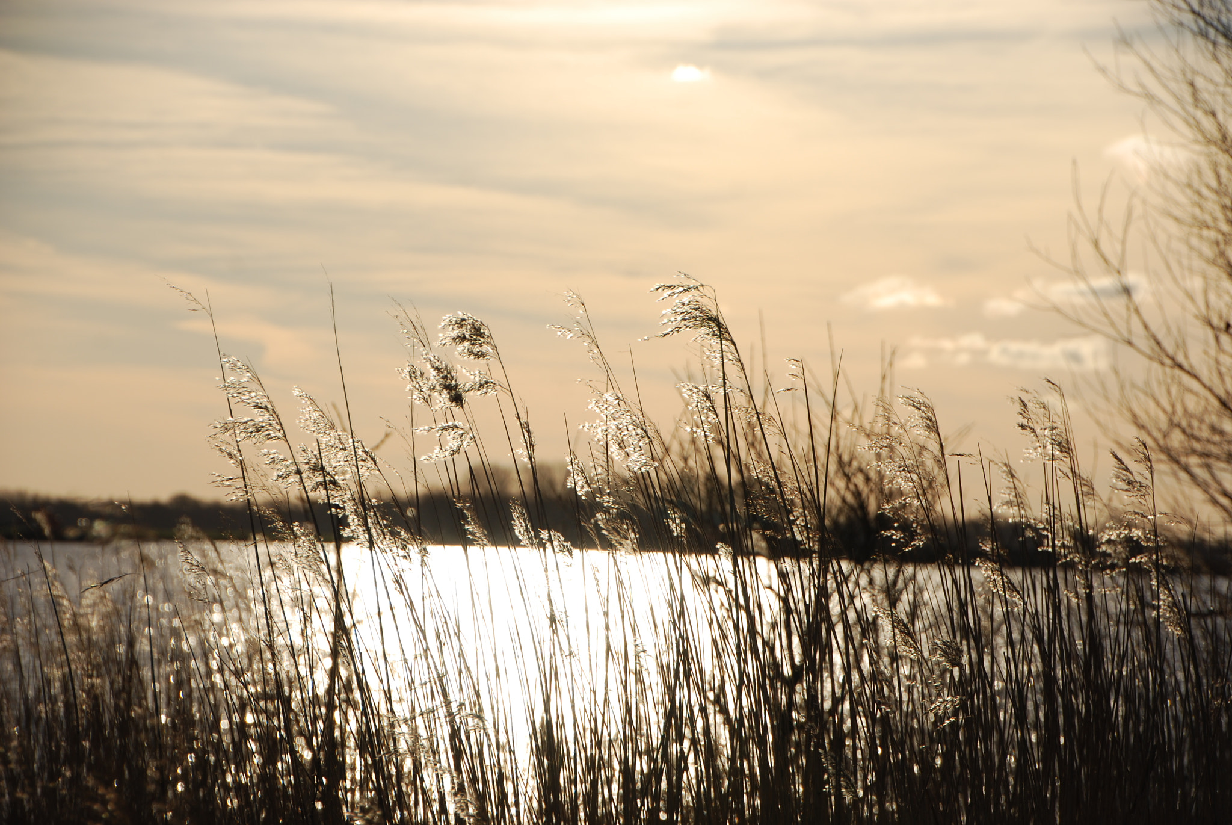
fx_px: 5653
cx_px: 616
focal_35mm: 165
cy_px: 412
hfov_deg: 12.4
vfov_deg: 8.3
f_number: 8
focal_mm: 110
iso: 100
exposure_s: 1/1000
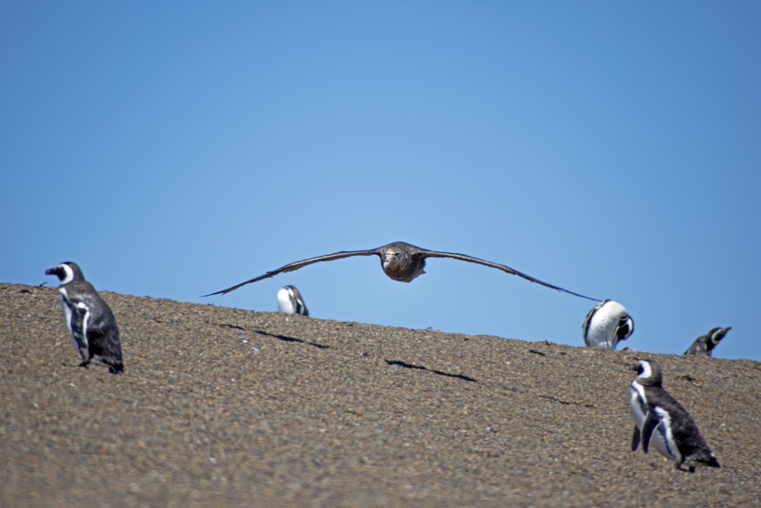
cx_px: 380
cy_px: 254
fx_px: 9512
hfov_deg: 4.6
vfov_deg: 3.1
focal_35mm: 450
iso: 100
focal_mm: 300
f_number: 6.3
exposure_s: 1/640
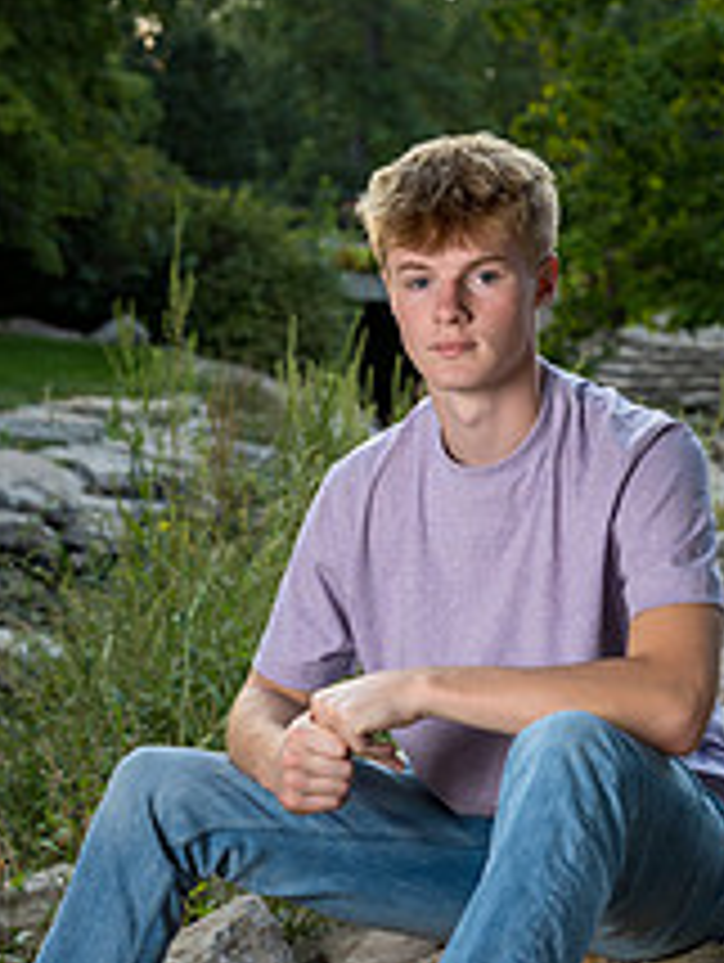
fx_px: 2811
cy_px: 680
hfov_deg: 14.7
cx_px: 346
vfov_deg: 19.3
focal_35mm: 101
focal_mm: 50
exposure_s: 1/160
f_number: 4
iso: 125
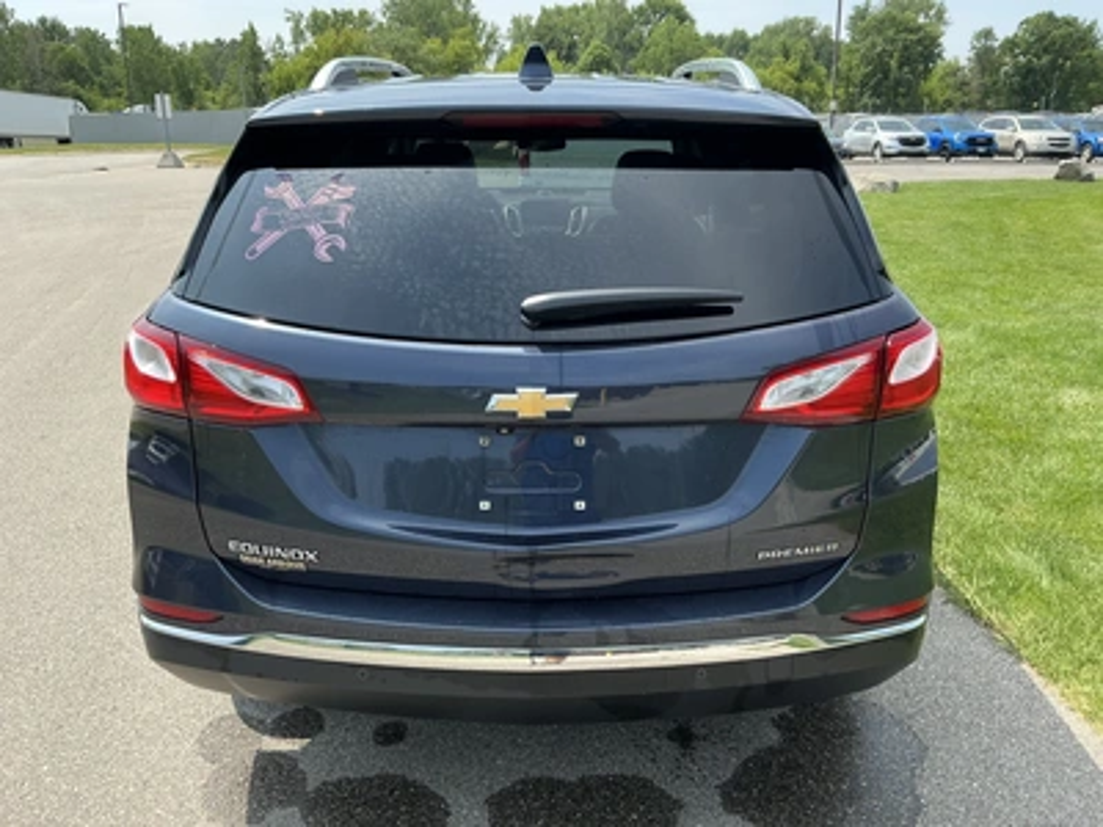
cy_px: 414
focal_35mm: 28
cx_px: 552
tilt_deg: -16.2
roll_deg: +0.8
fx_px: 892
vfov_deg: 49.7
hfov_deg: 63.4
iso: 25
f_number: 1.8
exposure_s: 1/642
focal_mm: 3
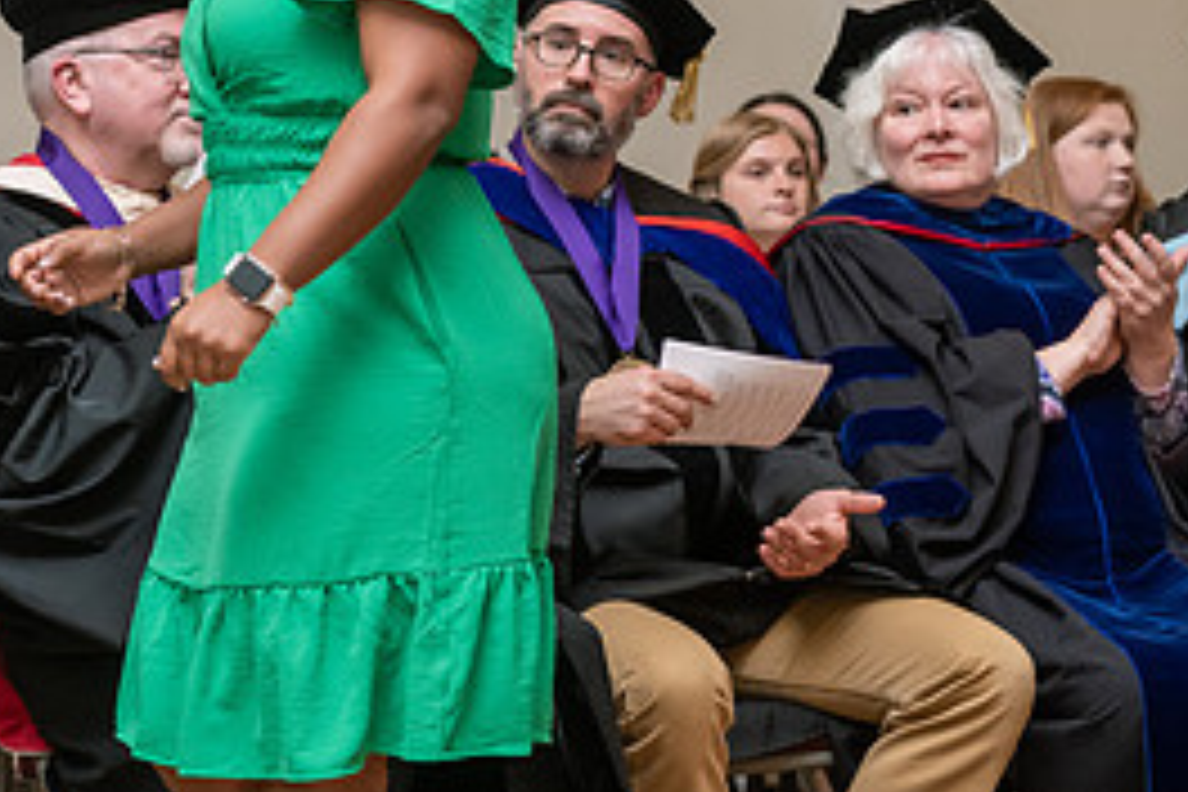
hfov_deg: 16.7
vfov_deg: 11.2
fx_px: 3993
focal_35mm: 121
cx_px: 126
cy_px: -70
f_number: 4.5
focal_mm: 55
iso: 1250
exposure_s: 1/200
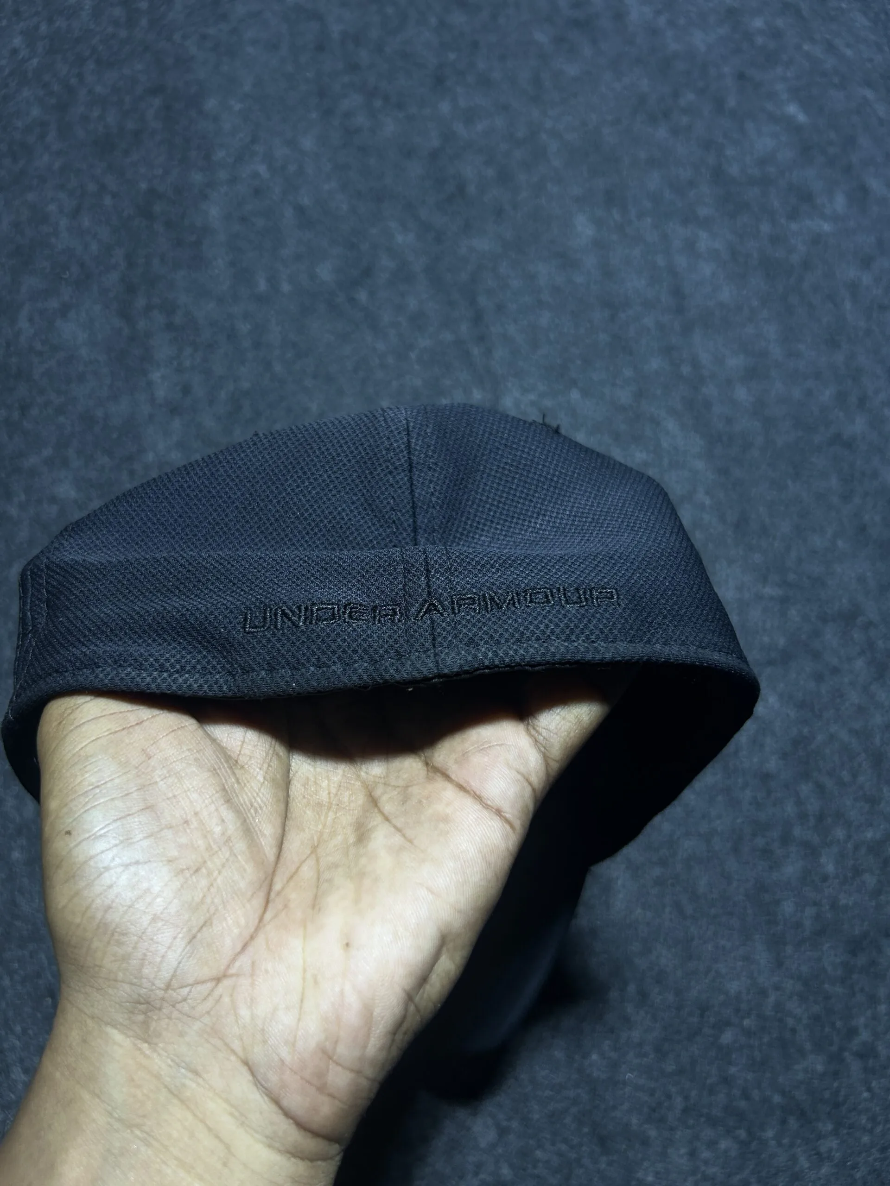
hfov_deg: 53.1
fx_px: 891
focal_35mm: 26
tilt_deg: -51.2
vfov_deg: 67.3
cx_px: 445
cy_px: 593
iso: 100
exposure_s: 1/100
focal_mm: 5.7
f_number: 1.5
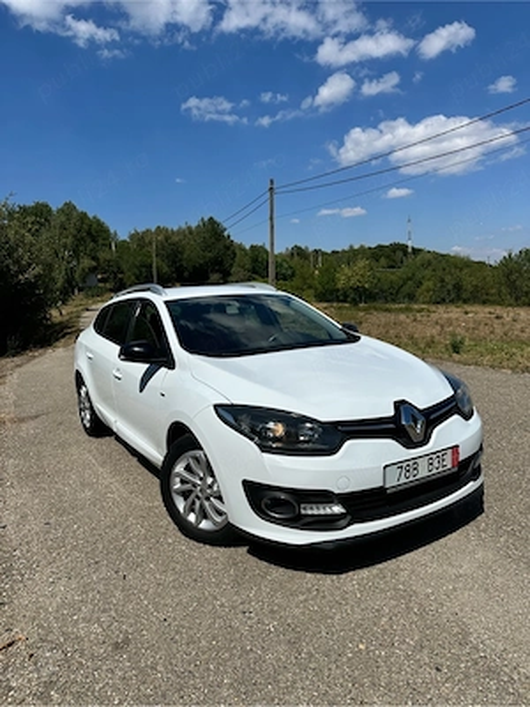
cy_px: 354
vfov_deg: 71.6
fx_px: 490
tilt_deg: -6.9
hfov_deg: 56.8
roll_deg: +4.8
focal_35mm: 24
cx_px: 265
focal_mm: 6.86
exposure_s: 1/10753
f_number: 1.78
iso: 80
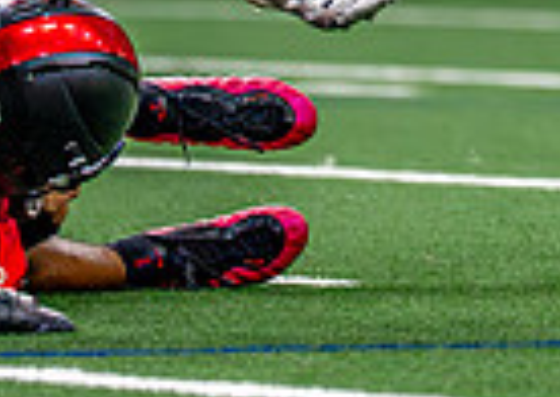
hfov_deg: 2.0
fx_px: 15810
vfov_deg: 1.4
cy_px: -311
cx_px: 451
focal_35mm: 996
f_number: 2.8
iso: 5000
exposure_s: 1/2000
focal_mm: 176
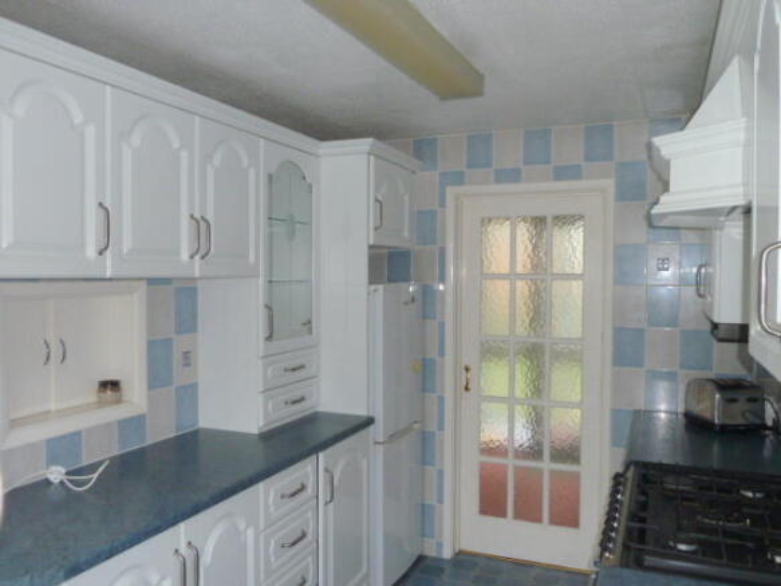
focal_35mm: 29
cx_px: 390
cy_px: 293
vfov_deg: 48.2
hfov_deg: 61.7
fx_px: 654
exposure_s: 1/30
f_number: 3.4
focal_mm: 4.7
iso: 200
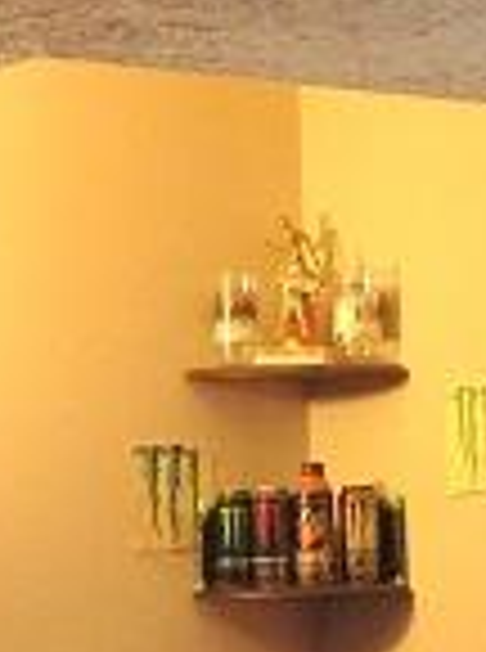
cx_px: 374
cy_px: 976
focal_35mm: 146
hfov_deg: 10.1
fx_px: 2745
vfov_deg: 12.8
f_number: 2.4
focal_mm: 4.12
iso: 160
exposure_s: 1/20
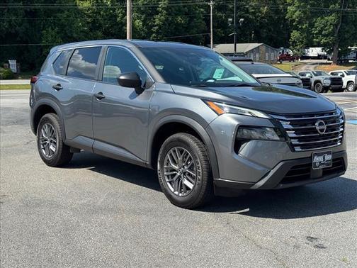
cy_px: 134
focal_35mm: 48
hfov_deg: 39.7
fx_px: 495
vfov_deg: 30.3
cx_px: 178
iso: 64
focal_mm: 6.76
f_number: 1.78
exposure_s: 1/2959
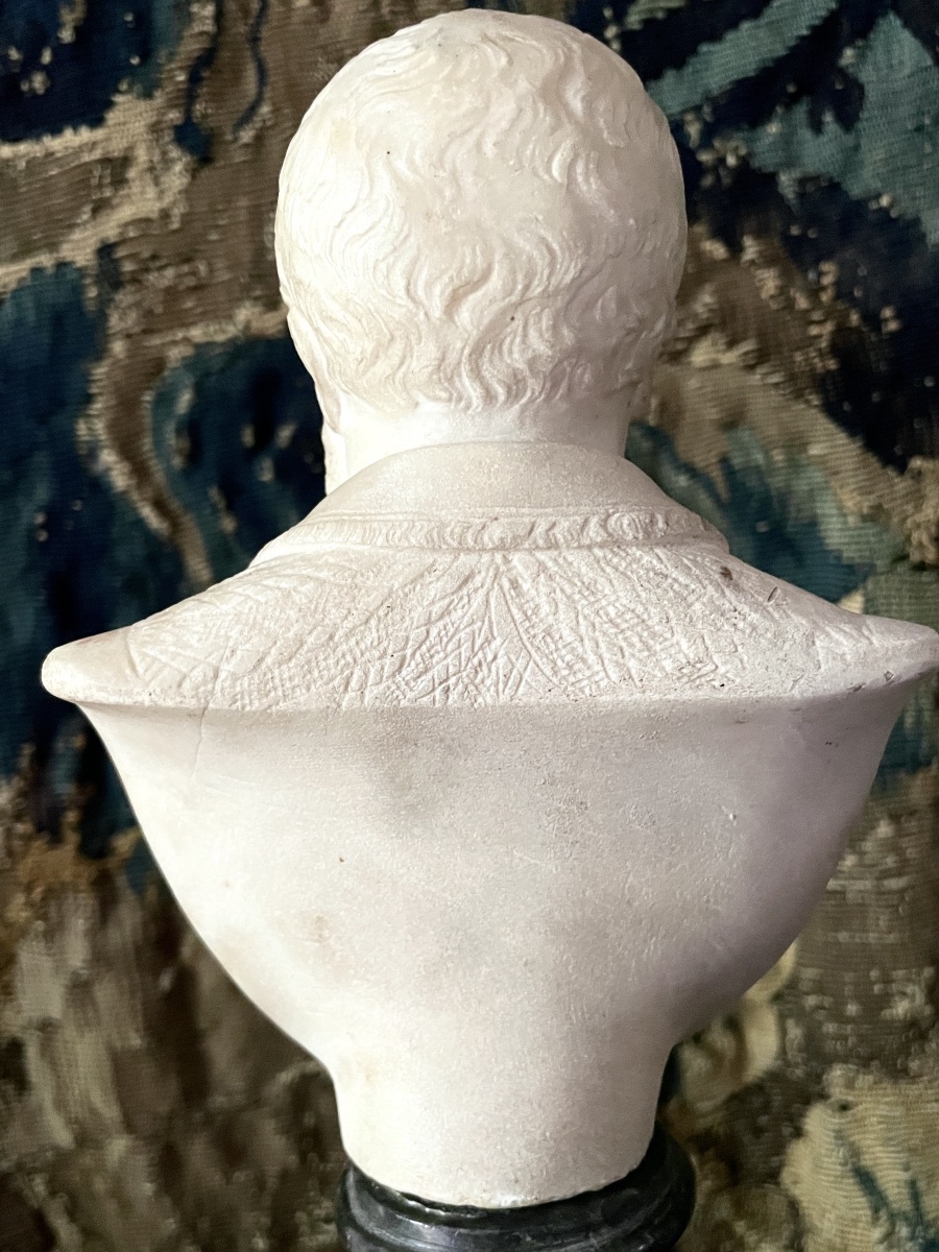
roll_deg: +1.6
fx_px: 940
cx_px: 470
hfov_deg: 53.1
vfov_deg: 67.3
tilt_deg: -2.8
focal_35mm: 26
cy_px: 626
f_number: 1.6
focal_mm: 4.2
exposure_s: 1/37
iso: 640
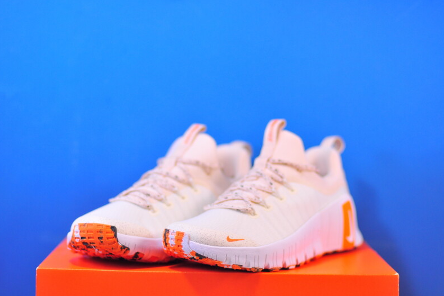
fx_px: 938
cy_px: 149
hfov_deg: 26.6
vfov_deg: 18.0
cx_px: 219
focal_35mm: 76
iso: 250
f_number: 2
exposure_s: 1/320
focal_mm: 50
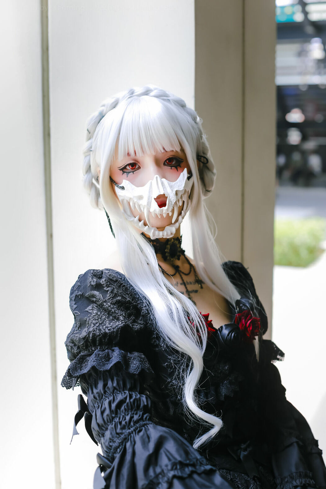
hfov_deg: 27.5
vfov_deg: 40.3
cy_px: 244
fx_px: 666
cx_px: 163
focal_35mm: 49
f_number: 3.5
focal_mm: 50
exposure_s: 1/160
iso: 200
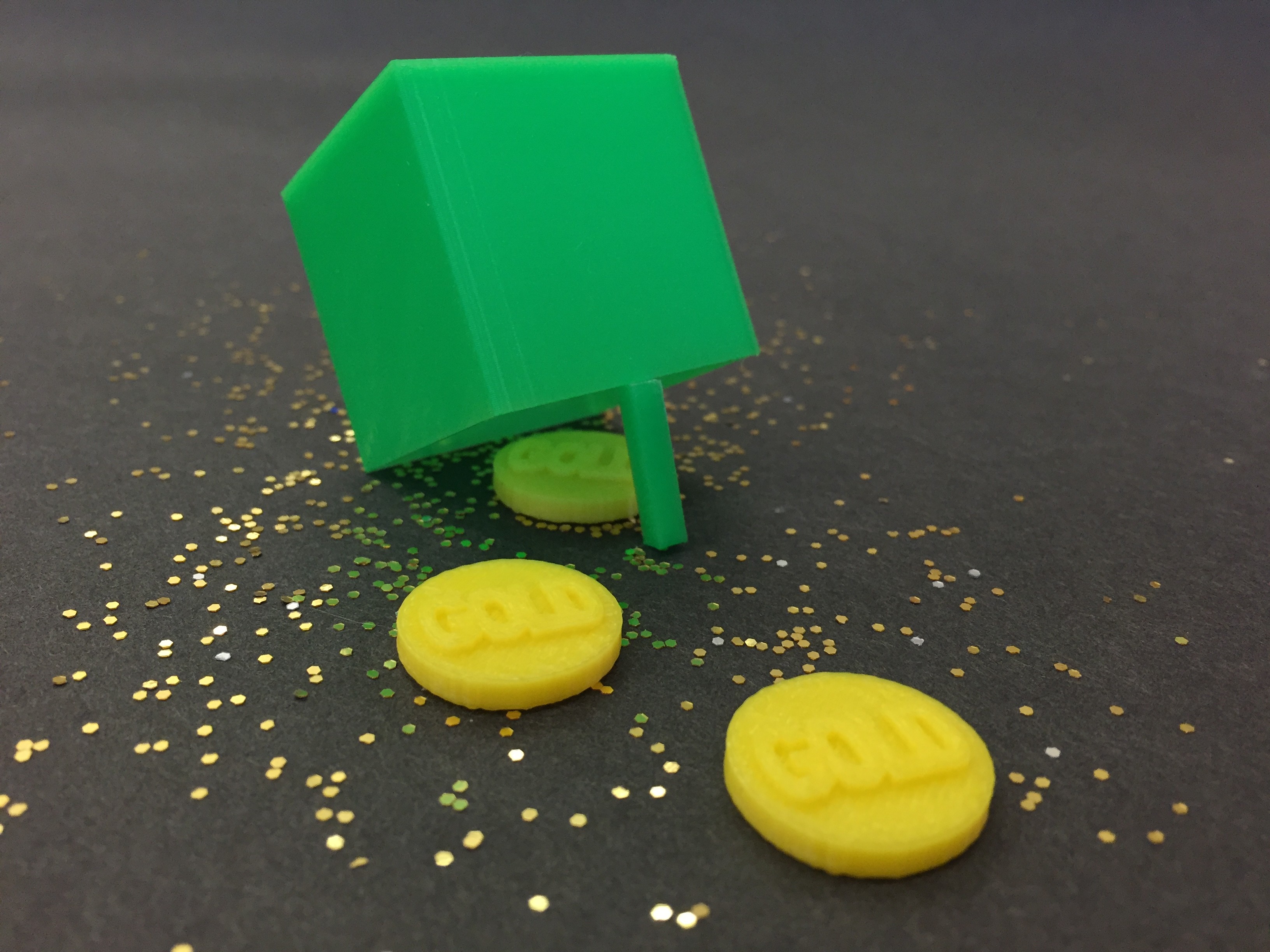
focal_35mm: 29
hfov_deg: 61.7
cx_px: 635
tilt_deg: -27.0
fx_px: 1064
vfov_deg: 48.2
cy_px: 476
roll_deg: -3.6
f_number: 2.2
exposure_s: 1/30
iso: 50
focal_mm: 4.15
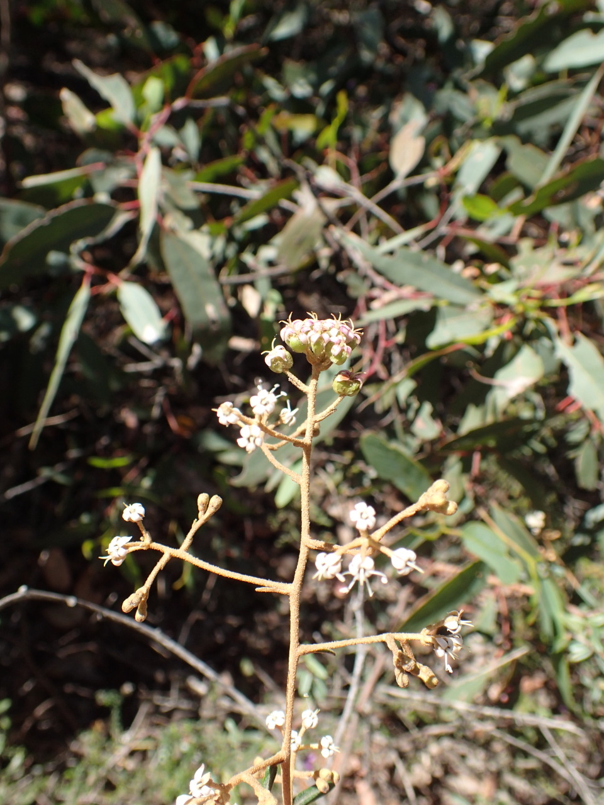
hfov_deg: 44.2
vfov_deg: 56.8
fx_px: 744
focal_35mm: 32
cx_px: 310
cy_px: 380
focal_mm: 5.5
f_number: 3.2
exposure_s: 1/500
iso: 100
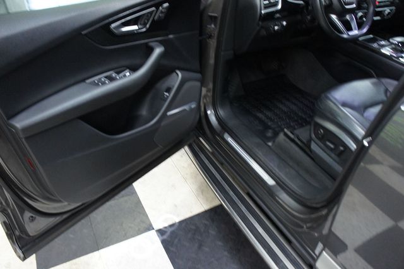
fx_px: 303
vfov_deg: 47.9
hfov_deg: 67.4
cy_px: 134
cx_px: 202
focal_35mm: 27
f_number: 3.5
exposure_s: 1/40
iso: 1600
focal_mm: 18
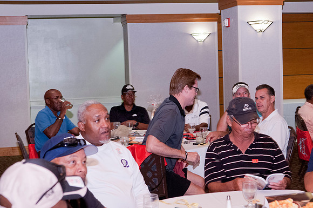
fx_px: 521
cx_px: 156
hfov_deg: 33.4
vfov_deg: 22.6
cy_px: 104
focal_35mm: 60
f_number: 4.5
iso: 1250
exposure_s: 1/100
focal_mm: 40
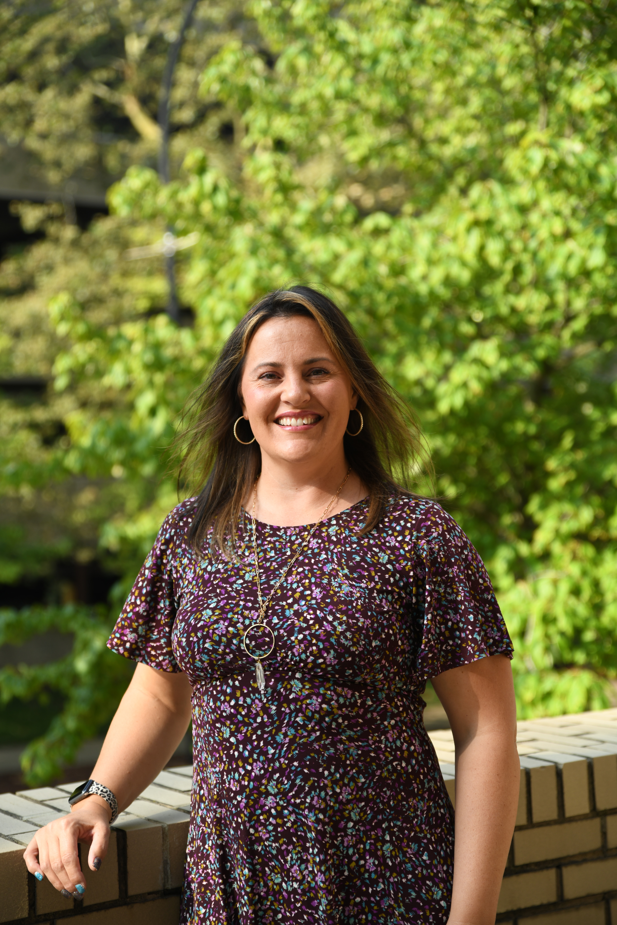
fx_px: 1671
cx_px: 308
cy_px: 462
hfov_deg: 20.9
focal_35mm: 65
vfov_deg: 31.0
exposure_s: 1/1000
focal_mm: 65
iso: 200
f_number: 2.8
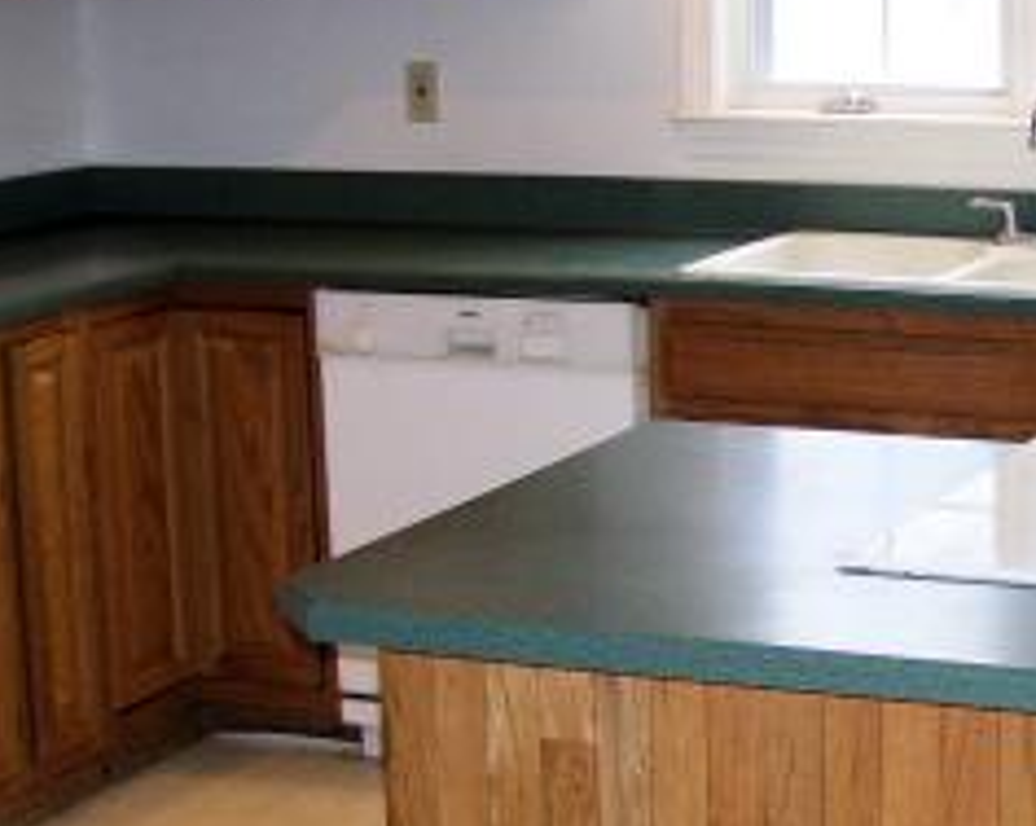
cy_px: 466
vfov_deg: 17.2
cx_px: 1054
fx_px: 2724
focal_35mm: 89
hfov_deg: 20.8
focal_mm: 6
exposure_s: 1/60
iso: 125
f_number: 2.7
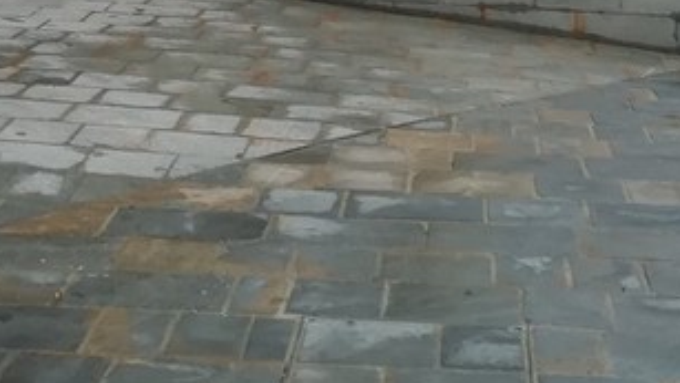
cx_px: 308
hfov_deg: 25.6
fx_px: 1497
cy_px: -311
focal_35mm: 83
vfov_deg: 13.1
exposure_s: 1/50
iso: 50
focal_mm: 3.83
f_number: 2.2
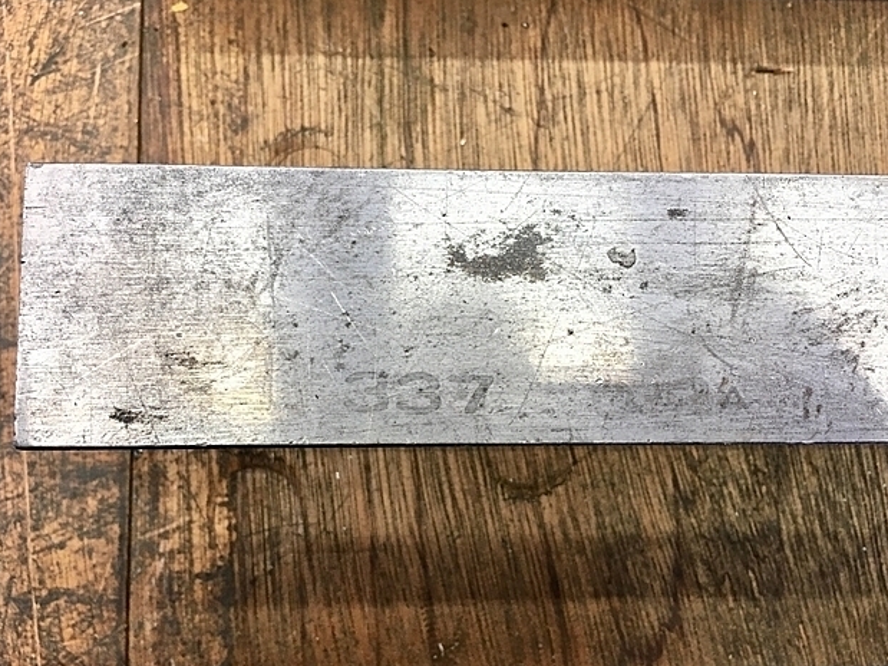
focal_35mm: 30
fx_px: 769
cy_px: 339
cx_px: 452
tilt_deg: -84.5
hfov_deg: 60.0
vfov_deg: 46.8
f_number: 2.2
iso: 80
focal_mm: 4.15
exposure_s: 1/30
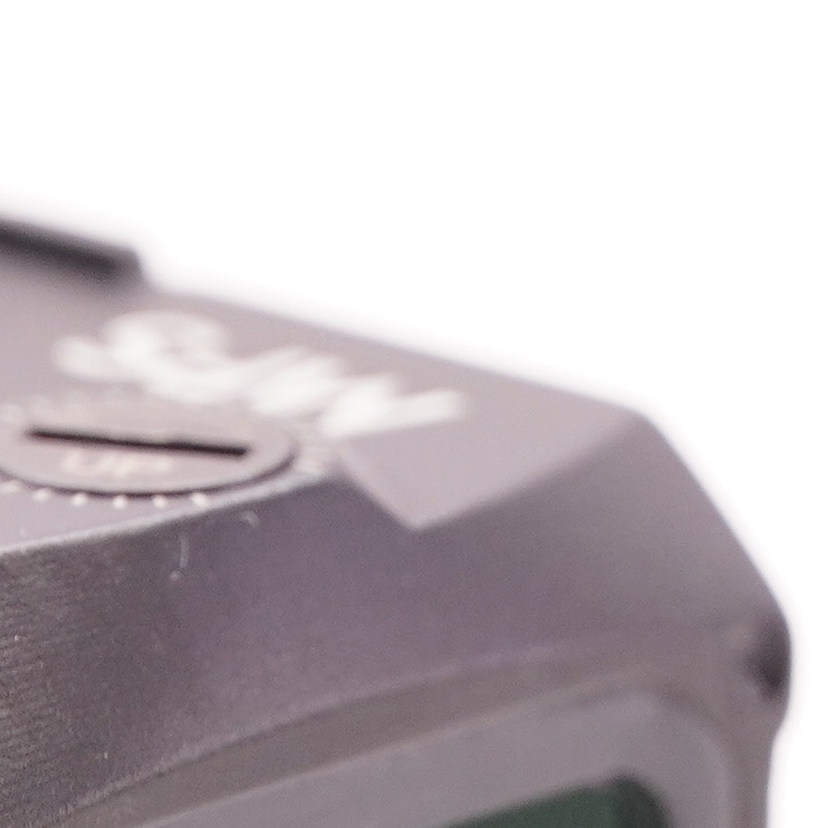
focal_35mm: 918
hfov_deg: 1.9
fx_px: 24843
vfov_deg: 1.9
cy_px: 1013
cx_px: -304
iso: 800
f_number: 5.6
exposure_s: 1/125
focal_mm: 126
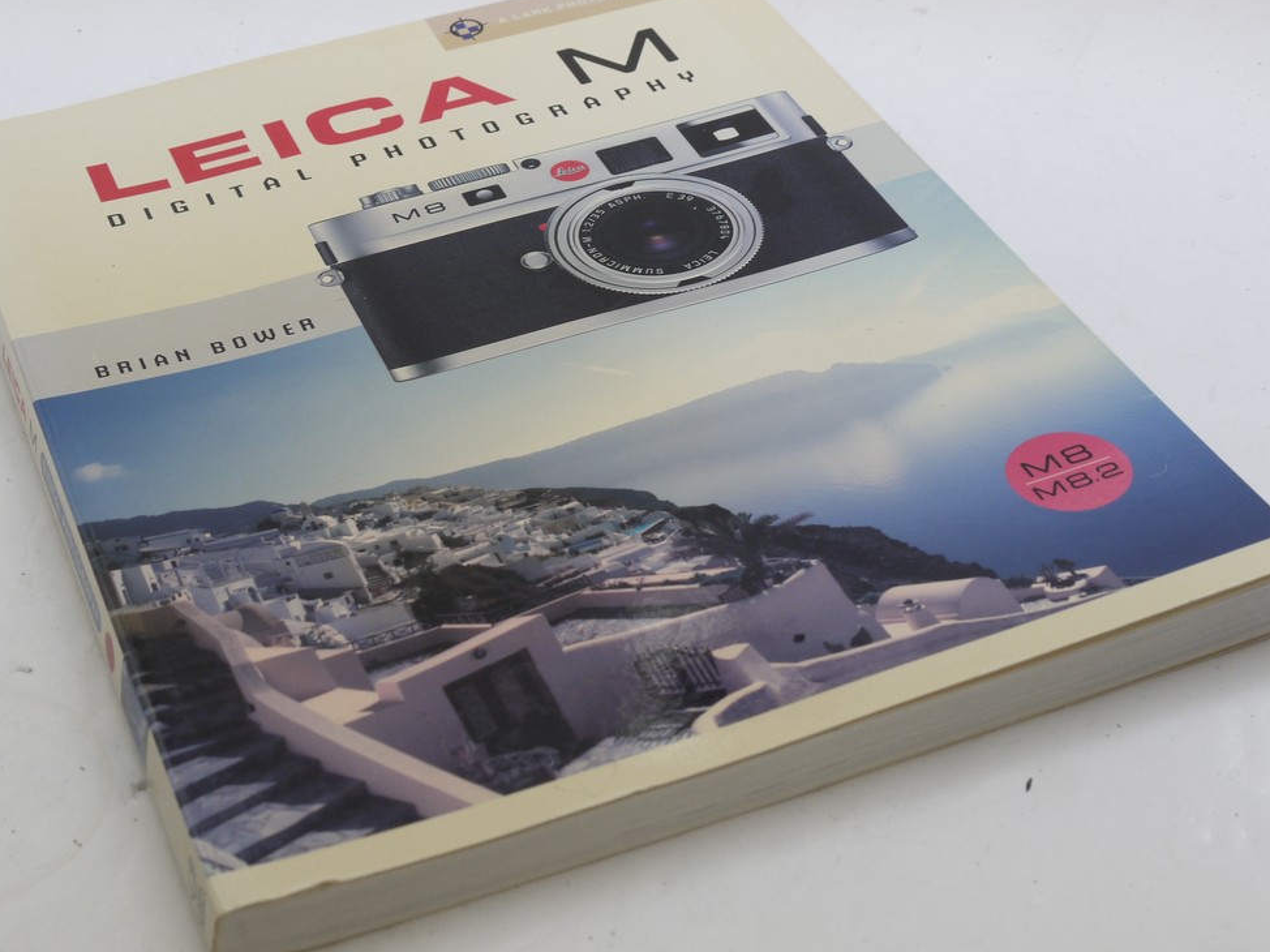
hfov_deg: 28.1
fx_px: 2531
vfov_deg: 21.3
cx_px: 562
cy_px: 413
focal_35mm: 69
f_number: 10
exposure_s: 1/15
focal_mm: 28
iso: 400
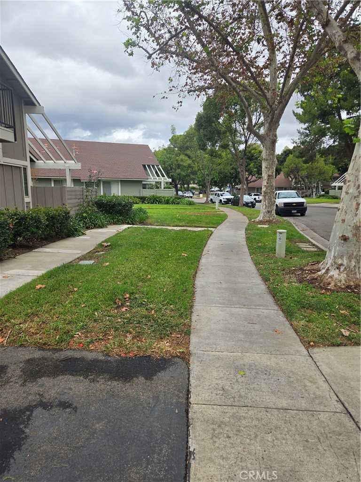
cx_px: 180
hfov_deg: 58.9
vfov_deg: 73.9
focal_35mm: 23
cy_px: 241
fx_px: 320
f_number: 1.8
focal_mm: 5.4
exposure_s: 1/814
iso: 25
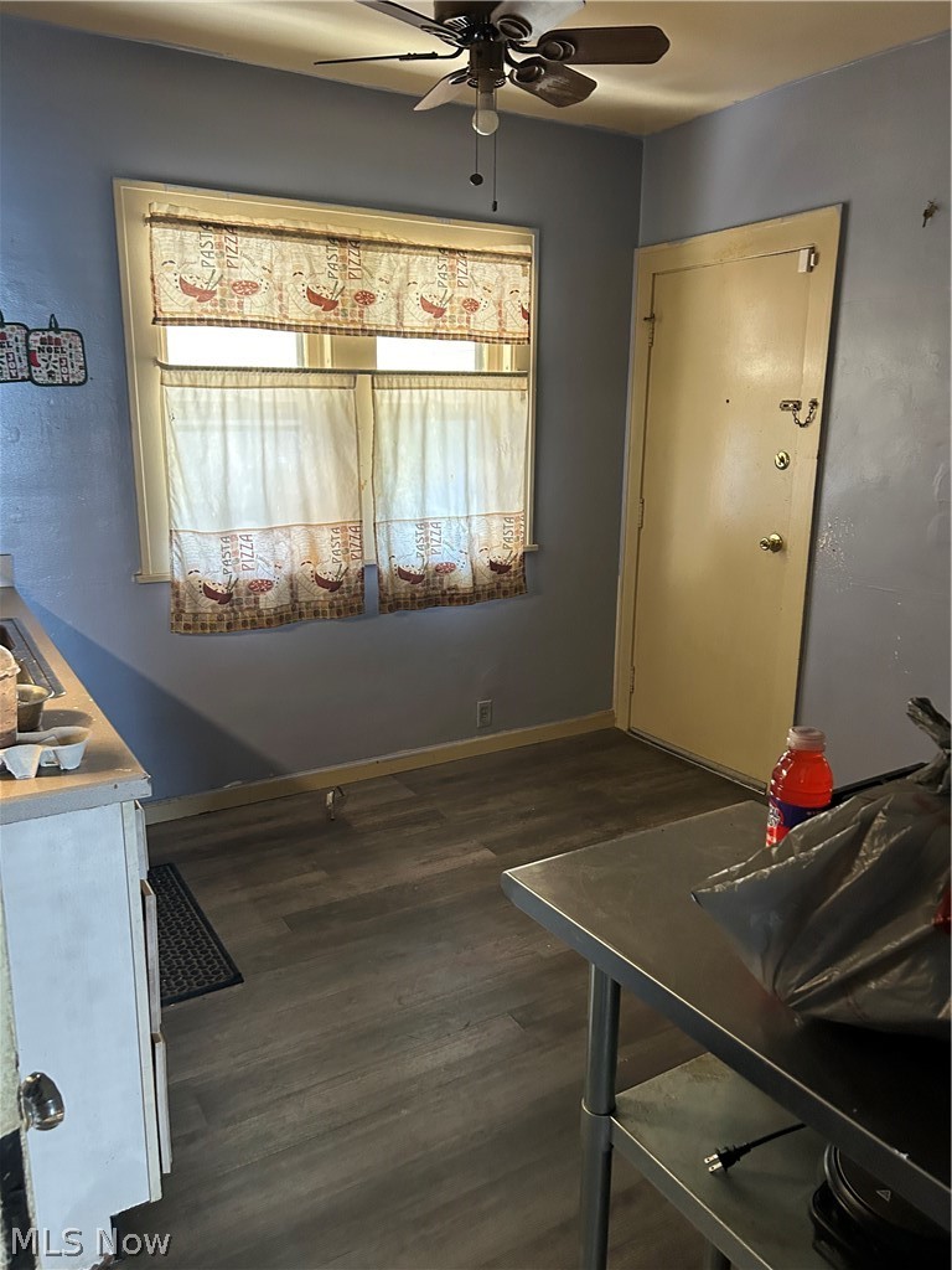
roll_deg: +0.0
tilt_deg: -13.2
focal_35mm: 26
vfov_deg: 67.3
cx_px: 476
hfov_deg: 53.1
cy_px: 635
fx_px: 953
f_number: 1.5
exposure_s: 1/60
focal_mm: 5.7
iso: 320
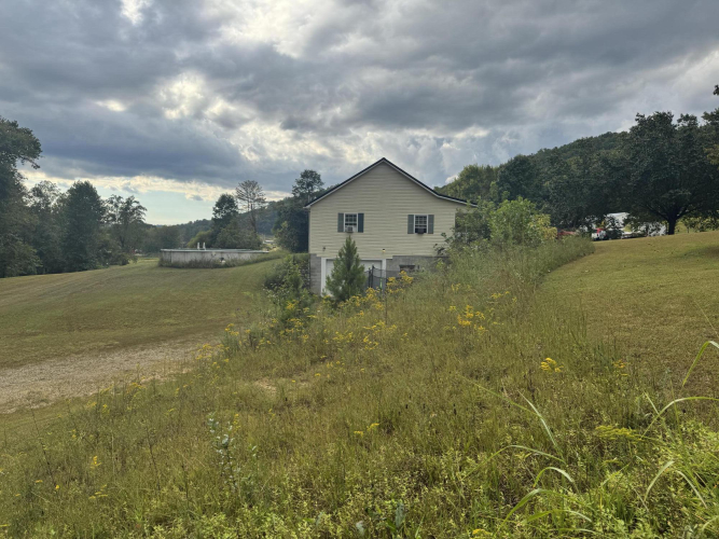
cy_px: 270
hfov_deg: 71.6
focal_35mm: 24
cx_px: 360
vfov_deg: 56.8
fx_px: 498
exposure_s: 1/2959
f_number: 1.78
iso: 80
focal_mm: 6.76
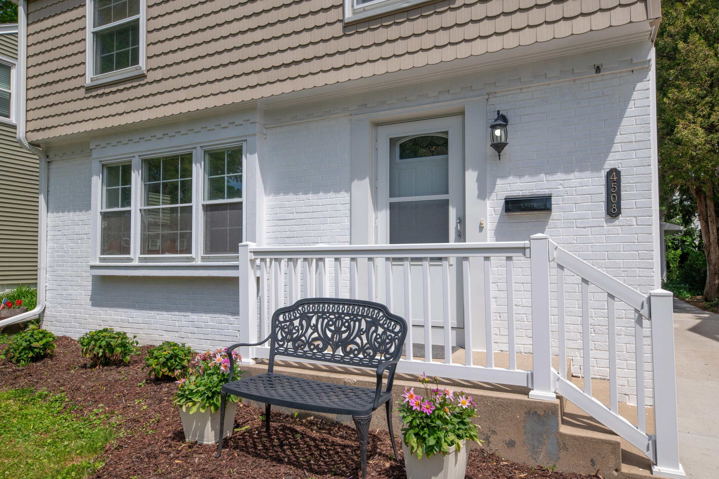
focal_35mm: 25
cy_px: 241
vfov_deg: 51.3
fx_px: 499
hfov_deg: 71.5
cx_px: 359
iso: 320
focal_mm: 24
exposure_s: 1/1000
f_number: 9
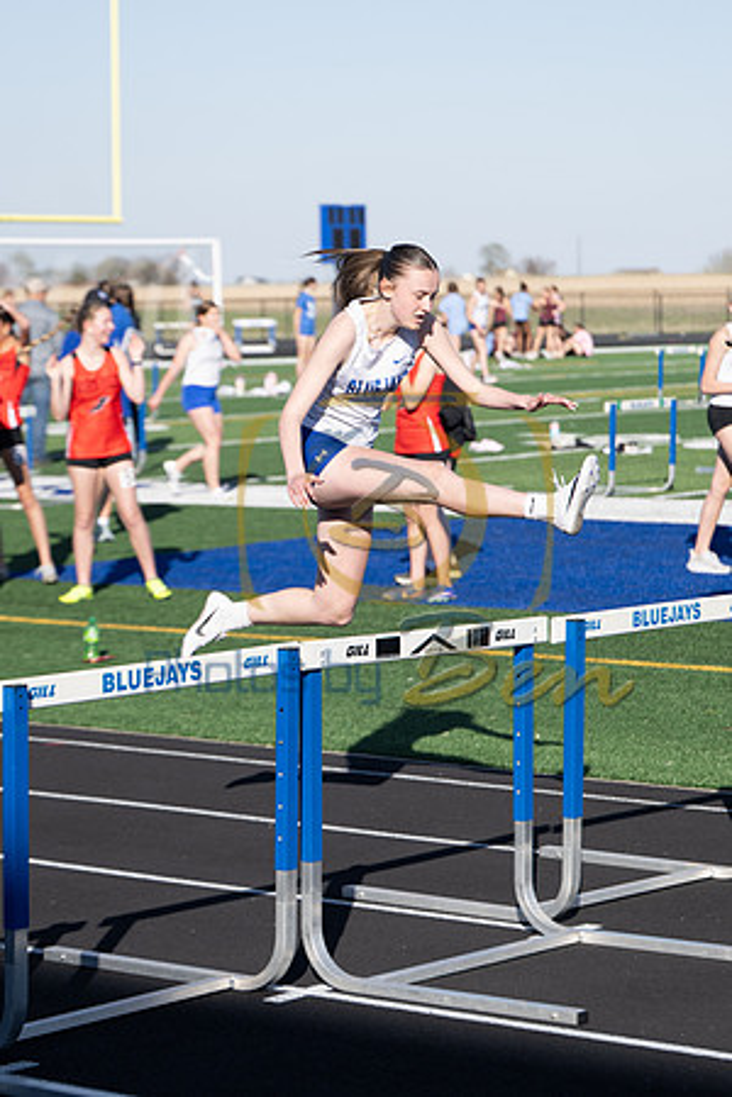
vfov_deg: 19.5
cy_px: 548
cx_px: 366
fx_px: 3202
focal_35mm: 105
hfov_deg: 13.0
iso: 100
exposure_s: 1/1250
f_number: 3.2
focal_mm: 70
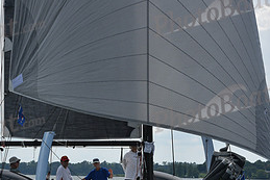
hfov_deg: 13.1
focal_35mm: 157
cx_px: 100
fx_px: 1178
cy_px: 174
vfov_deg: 8.7
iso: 320
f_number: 5.6
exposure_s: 1/3200
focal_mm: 70
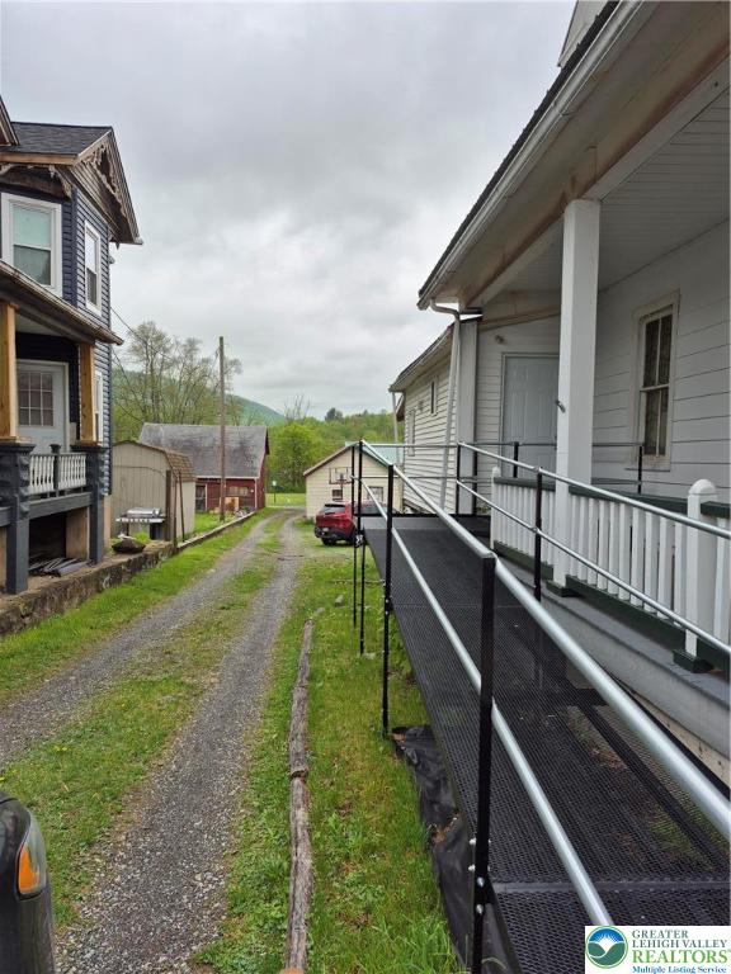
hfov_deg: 58.9
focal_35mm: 23
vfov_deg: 73.9
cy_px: 487
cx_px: 366
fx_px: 648
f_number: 1.8
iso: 25
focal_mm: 5.4
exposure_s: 1/461
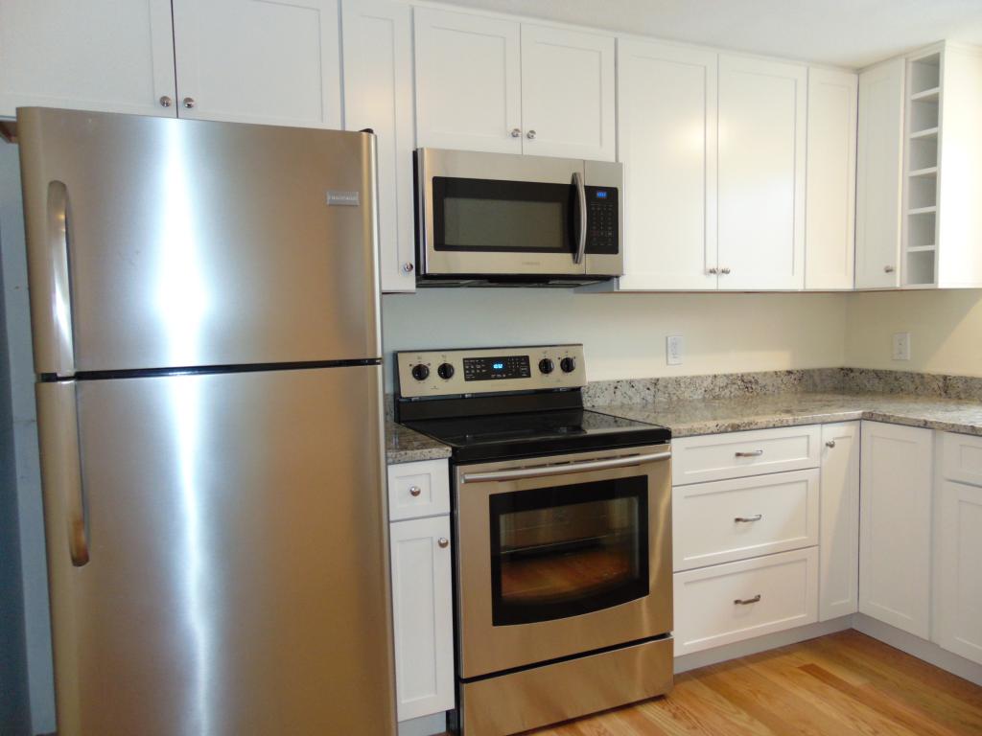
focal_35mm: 25
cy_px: 368
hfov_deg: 69.4
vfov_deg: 54.9
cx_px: 491
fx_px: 709
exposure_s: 1/30
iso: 200
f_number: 3
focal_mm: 4.5
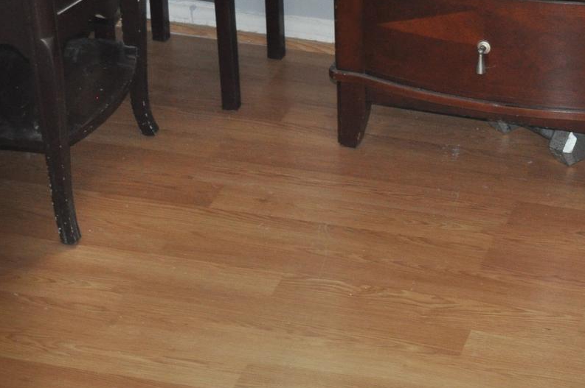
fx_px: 1823
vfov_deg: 12.1
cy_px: 380
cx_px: 660
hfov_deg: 17.5
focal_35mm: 112
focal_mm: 29
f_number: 4.5
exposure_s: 1/60
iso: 800
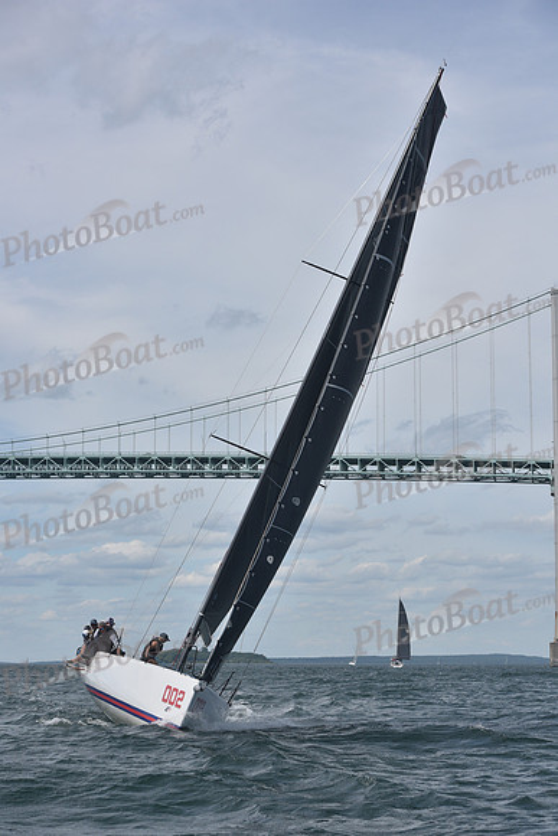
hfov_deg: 19.5
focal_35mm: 70
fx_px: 1626
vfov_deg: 28.8
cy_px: 418
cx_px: 279
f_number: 8
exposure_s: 1/800
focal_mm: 70
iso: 320
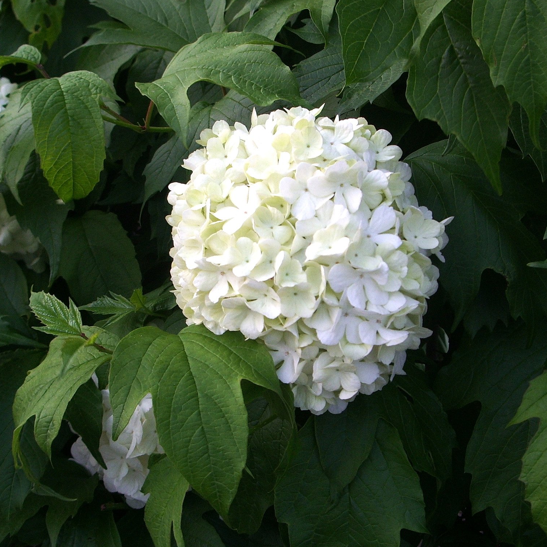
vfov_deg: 28.6
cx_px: 300
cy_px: 270
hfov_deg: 28.6
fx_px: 1073
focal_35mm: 60
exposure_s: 1/30
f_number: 3.1
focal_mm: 8.2
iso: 100
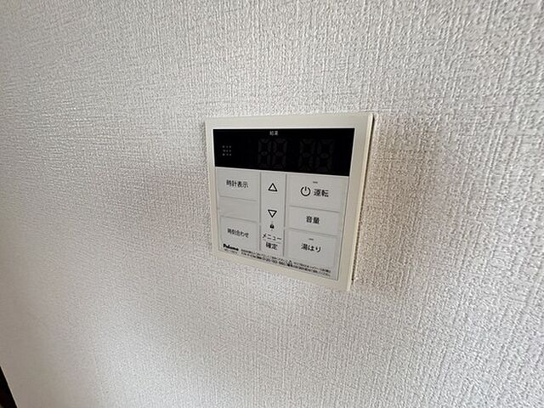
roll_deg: -2.1
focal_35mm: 14
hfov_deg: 102.1
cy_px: 204
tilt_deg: -16.7
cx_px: 272
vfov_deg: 85.7
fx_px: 220
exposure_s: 1/60
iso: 250
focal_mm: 2.22
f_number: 2.2
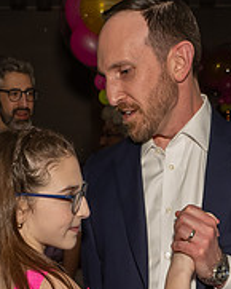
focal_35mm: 108
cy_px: 318
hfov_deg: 14.3
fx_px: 922
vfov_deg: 17.2
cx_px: 138
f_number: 7.1
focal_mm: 17
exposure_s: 1/250
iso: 800
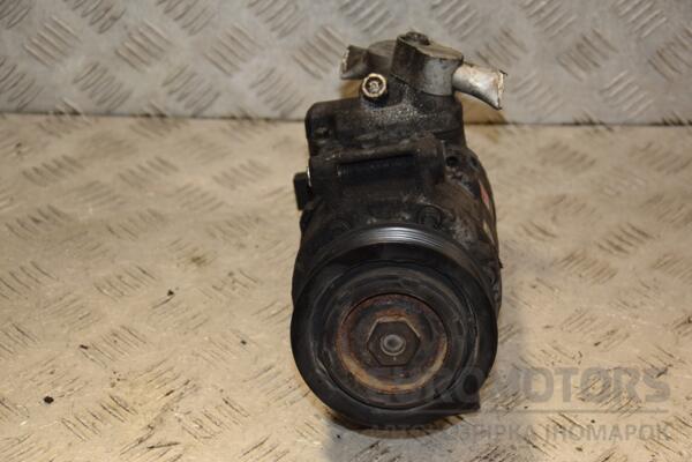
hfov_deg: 23.4
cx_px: 346
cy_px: 231
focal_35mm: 87
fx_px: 1672
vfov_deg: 15.7
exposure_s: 1/200
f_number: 5.6
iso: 800
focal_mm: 58
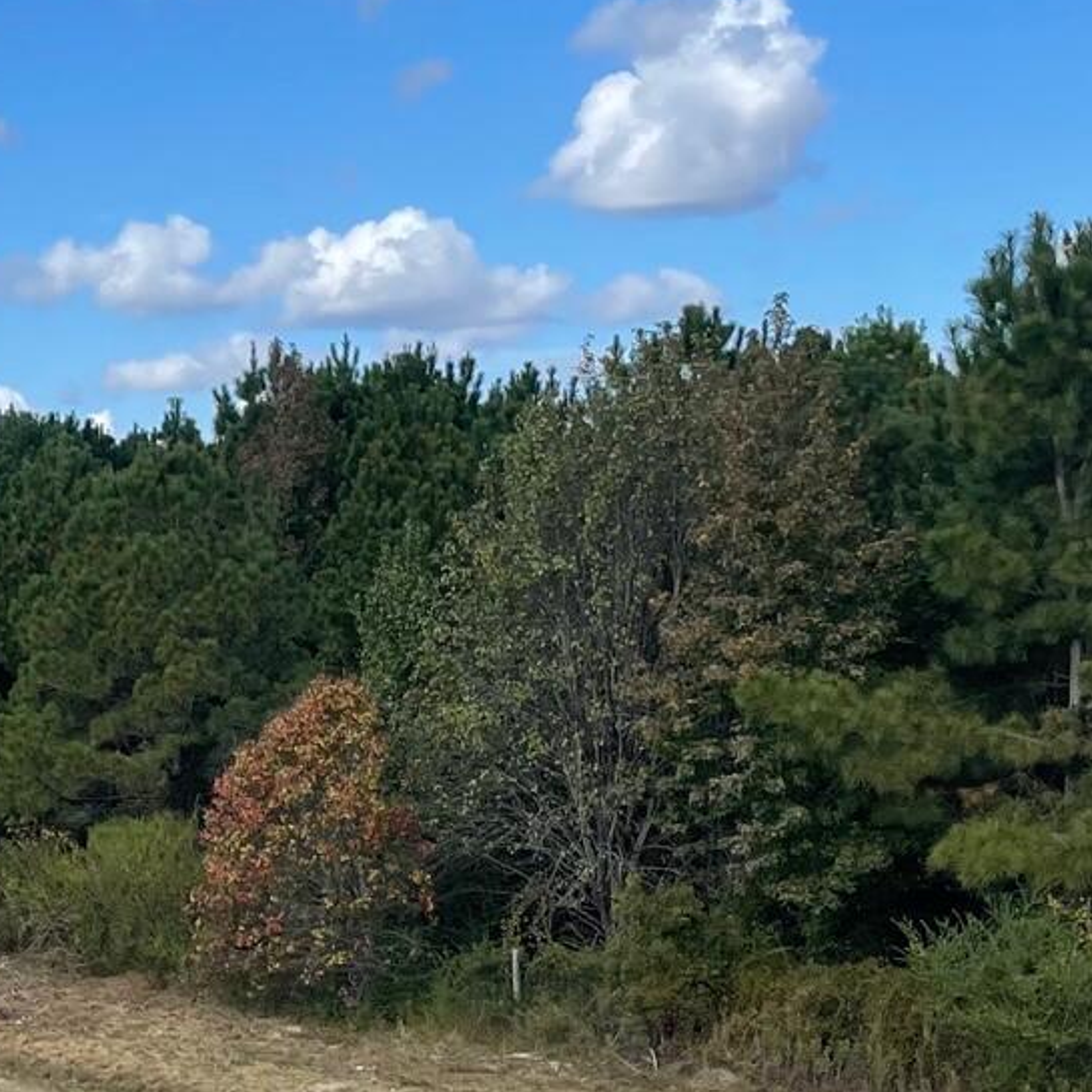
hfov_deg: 19.2
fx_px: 3034
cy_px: 815
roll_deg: +0.7
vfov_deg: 20.3
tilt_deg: -5.4
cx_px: -220
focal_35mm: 85
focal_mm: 4.2
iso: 32
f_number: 1.6
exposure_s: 1/2747
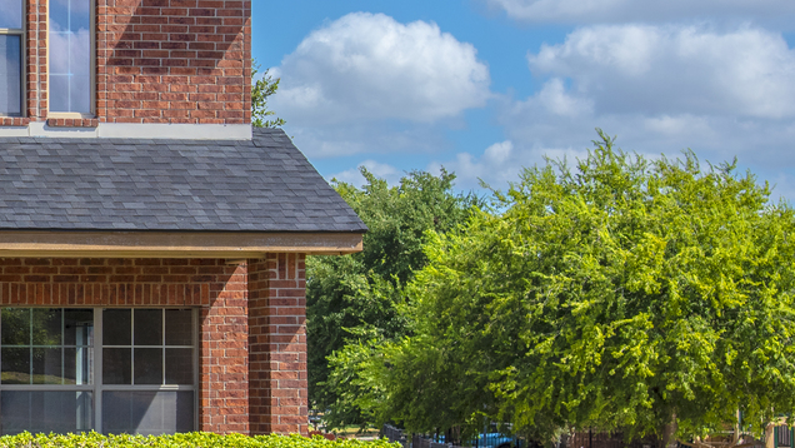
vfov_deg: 9.5
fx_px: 2699
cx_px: -208
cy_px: 176
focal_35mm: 128
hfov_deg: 16.0
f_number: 6.7
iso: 320
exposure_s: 1/1000
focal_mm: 48
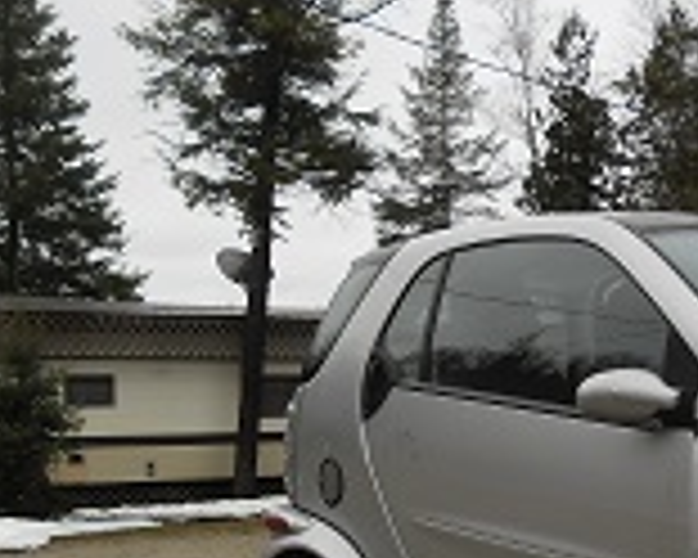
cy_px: 428
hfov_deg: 26.4
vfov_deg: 22.2
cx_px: 698
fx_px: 1405
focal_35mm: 68
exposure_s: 1/125
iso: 80
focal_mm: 4.9
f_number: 3.5
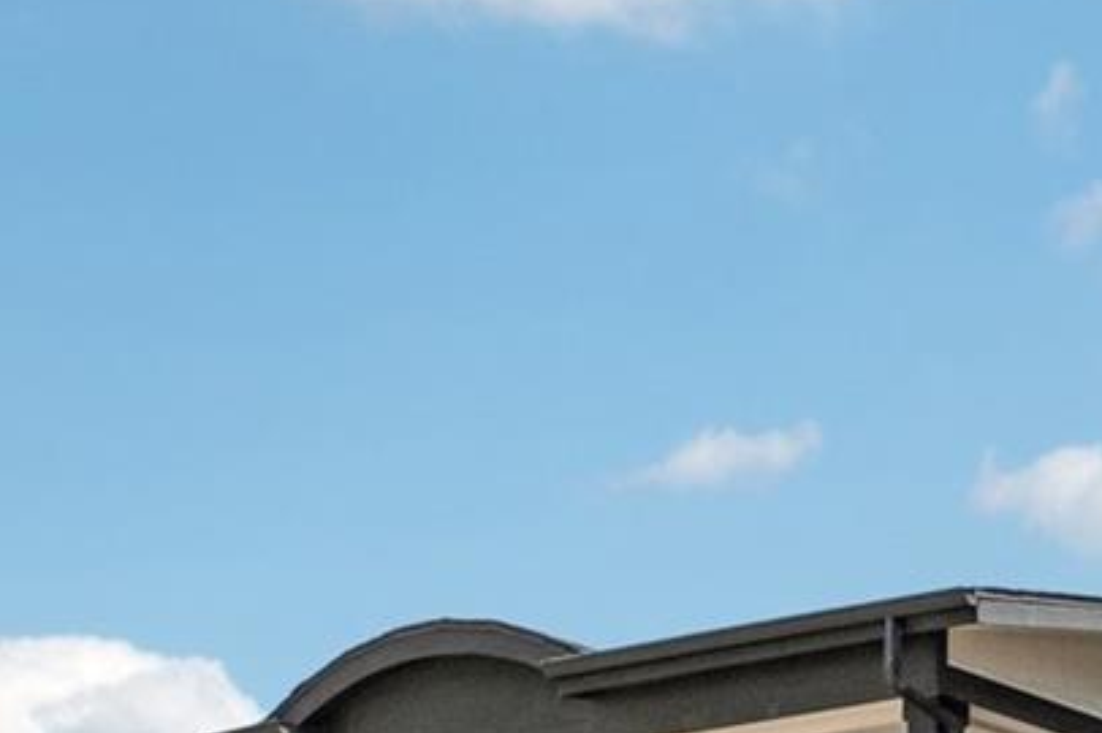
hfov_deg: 20.6
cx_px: 1952
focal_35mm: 71
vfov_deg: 16.8
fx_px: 2172
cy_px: 1192
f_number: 8
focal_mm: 12
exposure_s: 1/500
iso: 100
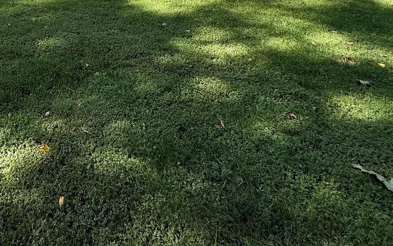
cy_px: -65
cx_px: 63
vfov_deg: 31.4
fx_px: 343
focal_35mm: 32
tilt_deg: -2.0
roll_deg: -0.5
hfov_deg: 54.3
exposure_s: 1/296
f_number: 2.2
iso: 64
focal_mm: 2.22
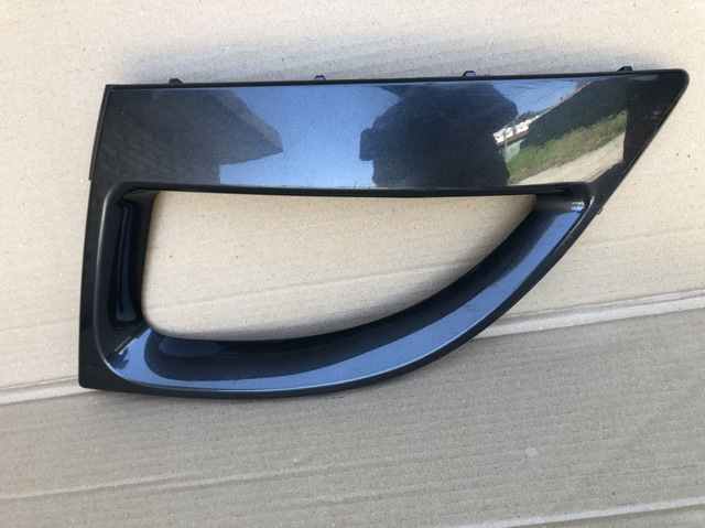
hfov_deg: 63.5
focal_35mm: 28
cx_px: 352
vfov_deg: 49.7
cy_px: 264
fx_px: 570
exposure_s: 1/120
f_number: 1.8
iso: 32
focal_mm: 4
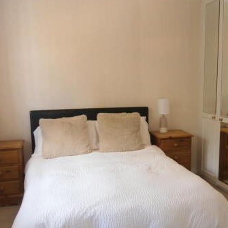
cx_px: 139
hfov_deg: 41.6
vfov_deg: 41.8
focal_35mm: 40
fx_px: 298
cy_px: 130
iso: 125
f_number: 2.8
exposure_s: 1/30
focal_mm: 4.7
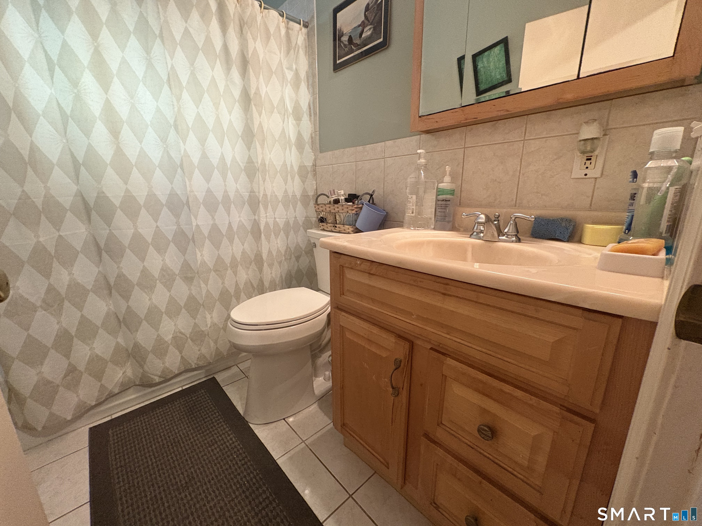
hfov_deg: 102.1
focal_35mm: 14
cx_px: 351
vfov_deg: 85.7
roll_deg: +0.8
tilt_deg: -13.2
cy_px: 263
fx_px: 284
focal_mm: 2.22
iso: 640
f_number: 2.2
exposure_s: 1/60
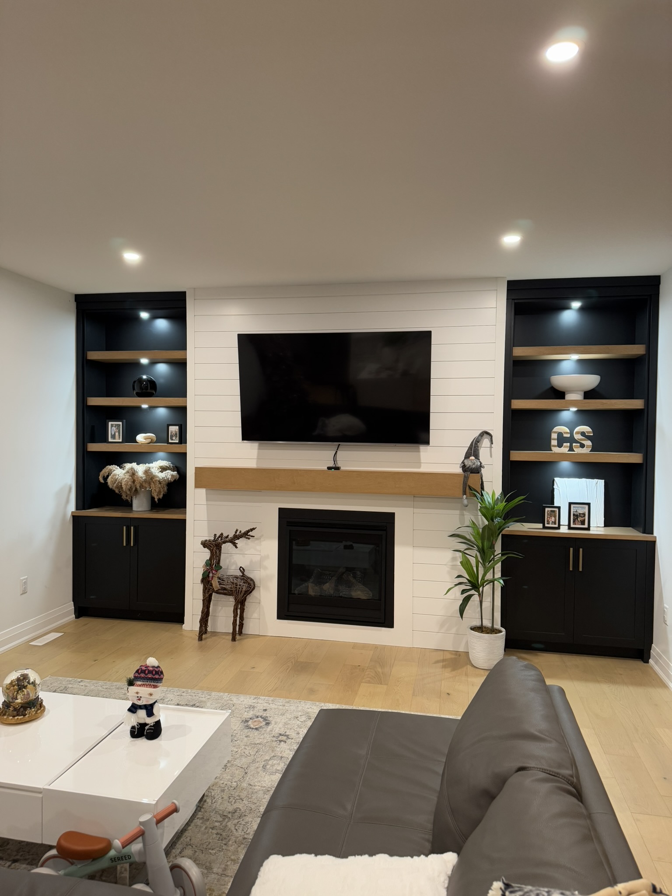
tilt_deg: -0.9
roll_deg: -0.9
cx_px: 336
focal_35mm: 24
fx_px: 621
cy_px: 448
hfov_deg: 56.8
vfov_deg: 71.6
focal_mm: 6.76
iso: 250
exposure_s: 1/60
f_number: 1.78
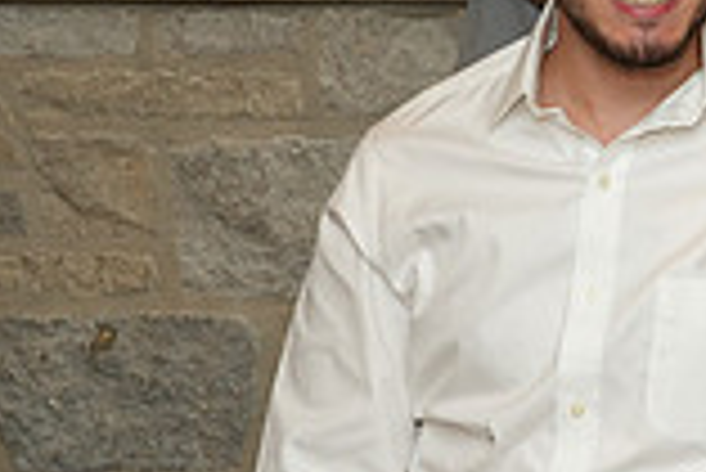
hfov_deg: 16.3
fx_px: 2179
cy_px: -263
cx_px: 1151
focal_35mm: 111
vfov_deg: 11.8
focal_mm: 30
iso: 400
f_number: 6.3
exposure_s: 1/80
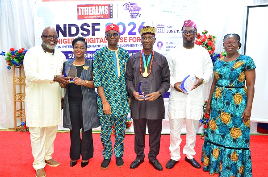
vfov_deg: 43.4
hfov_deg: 62.0
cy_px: 88
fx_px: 223
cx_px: 134
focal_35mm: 30
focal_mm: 20
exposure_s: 1/50
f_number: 4
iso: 2500
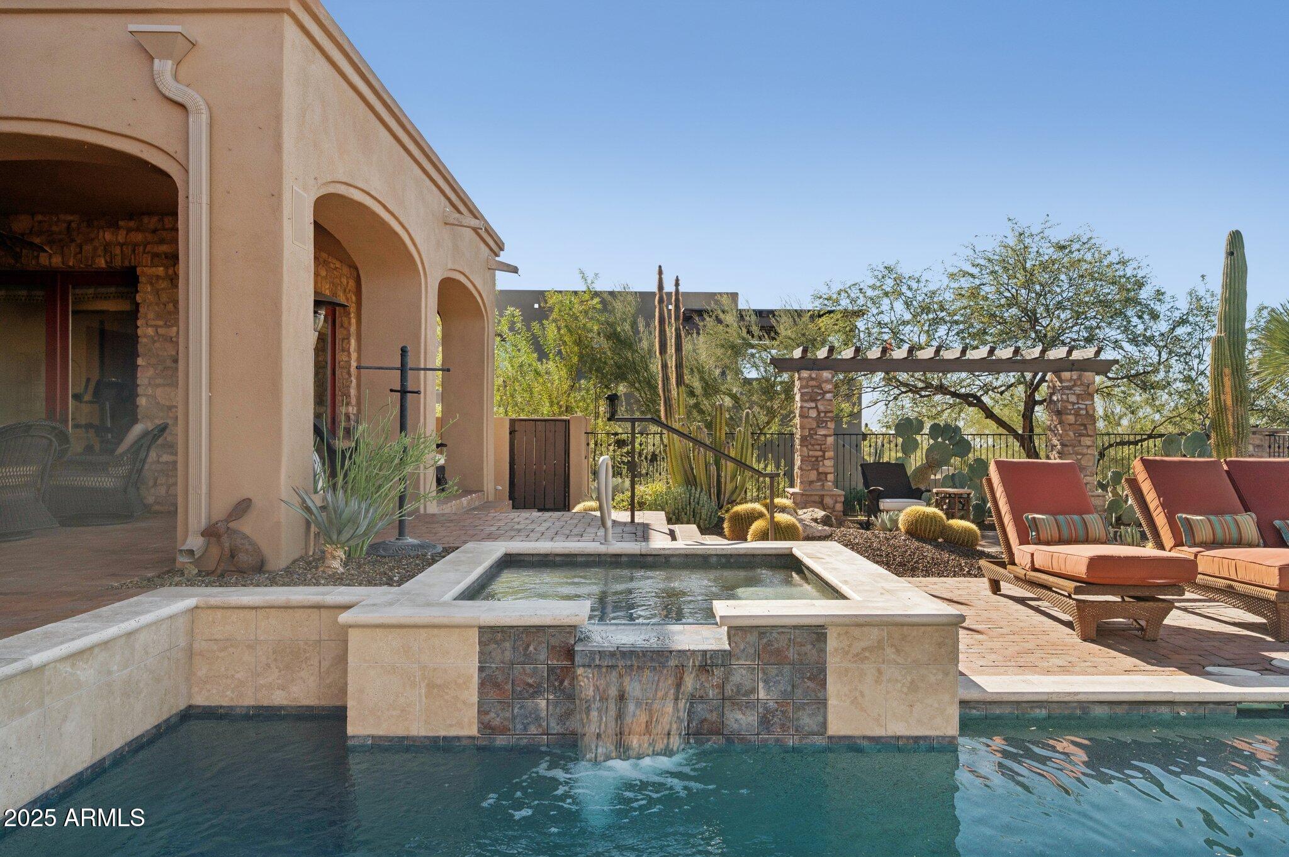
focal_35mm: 25
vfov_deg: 51.2
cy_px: 428
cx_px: 644
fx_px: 894
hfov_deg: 71.6
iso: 320
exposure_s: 1/200
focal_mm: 25
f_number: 8
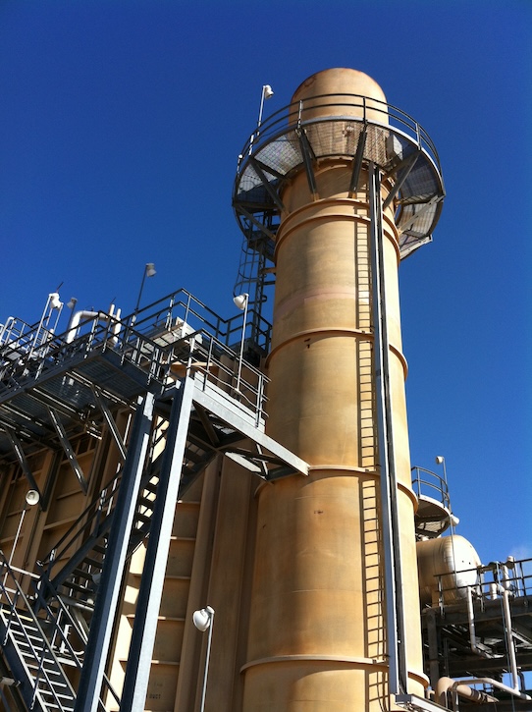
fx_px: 719
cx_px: 266
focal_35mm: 35
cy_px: 356
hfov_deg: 40.6
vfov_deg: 52.7
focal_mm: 3.85
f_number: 2.8
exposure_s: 1/1257
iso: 80
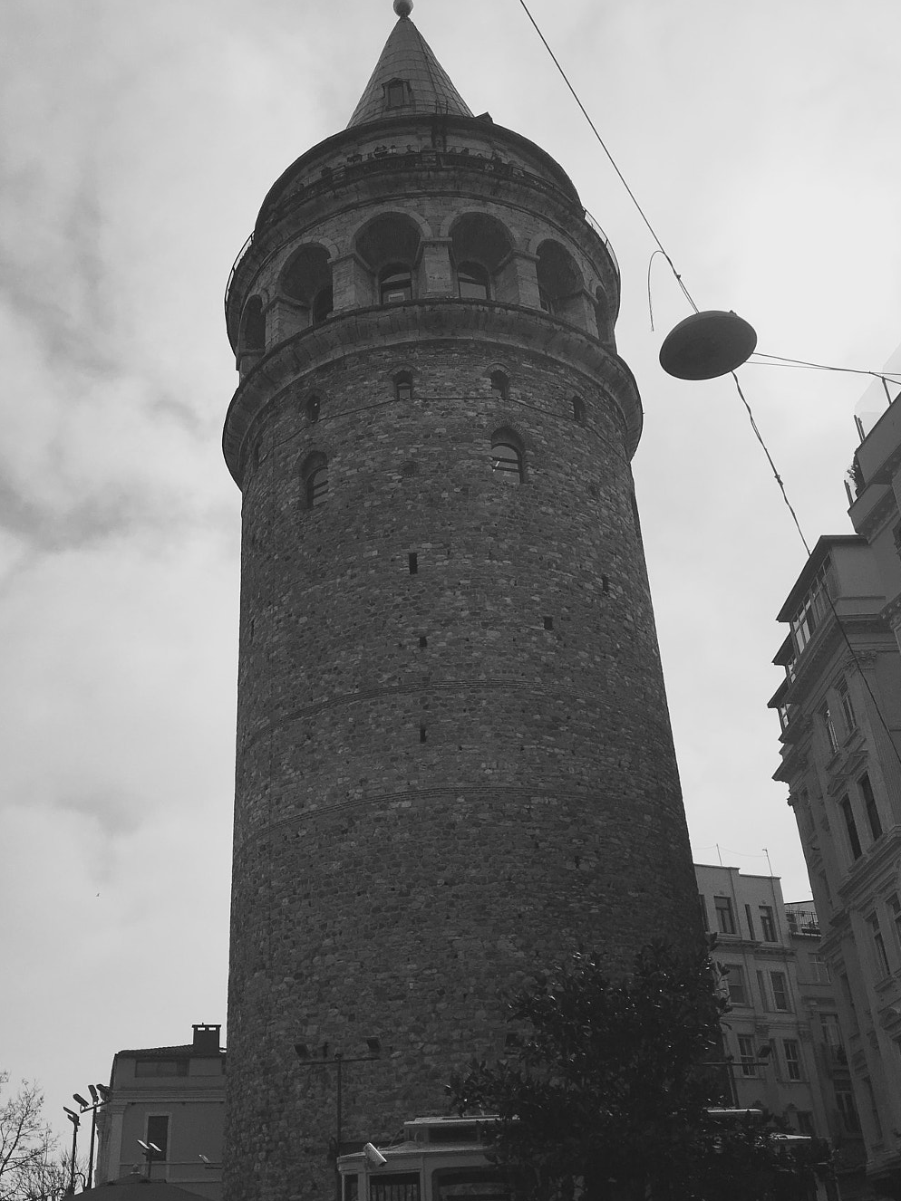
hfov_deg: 40.6
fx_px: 1215
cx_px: 392
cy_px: 633
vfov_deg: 52.6
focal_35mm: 35
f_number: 2.2
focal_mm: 4.15
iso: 25
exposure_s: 1/5495
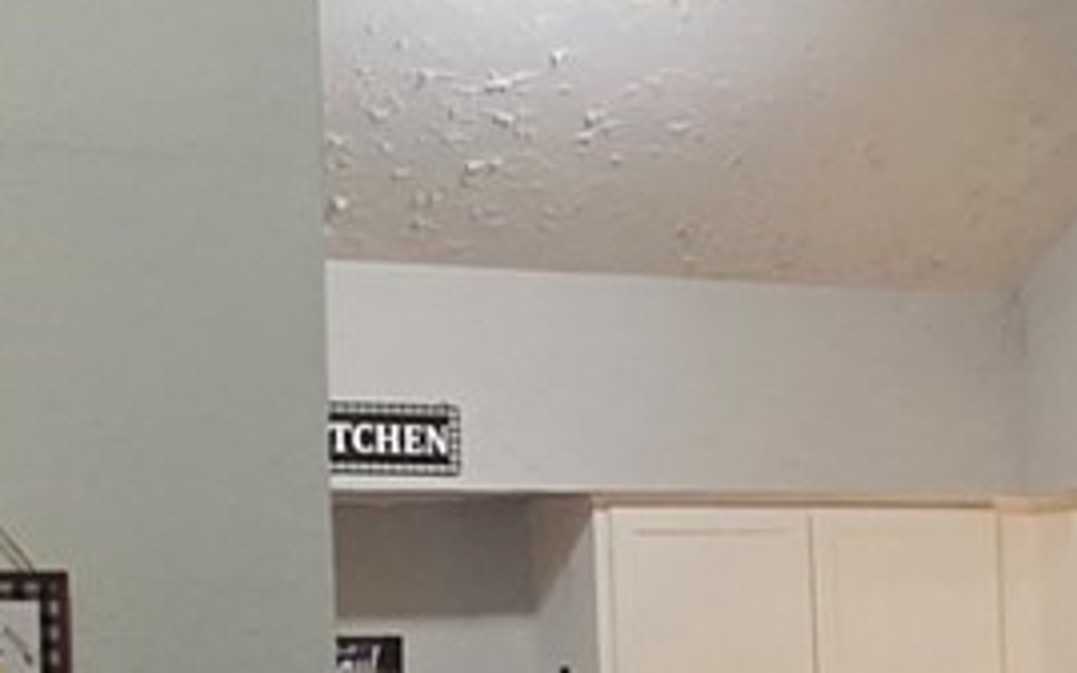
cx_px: 1285
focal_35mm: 105
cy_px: 869
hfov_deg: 18.8
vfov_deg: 12.1
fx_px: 3081
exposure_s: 1/60
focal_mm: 2.2
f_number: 1.9
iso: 400
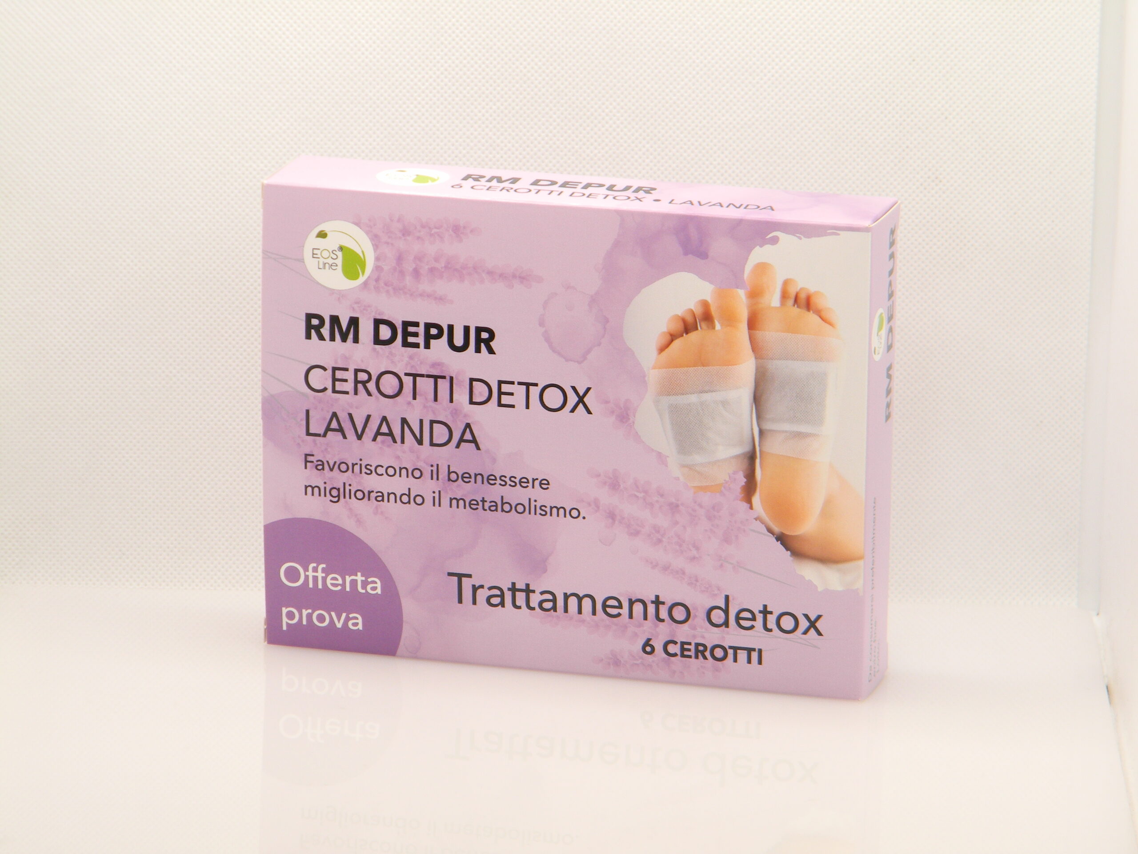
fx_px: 6016
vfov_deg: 8.1
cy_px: 427
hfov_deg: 10.8
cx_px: 569
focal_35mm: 183
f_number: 5.2
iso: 89
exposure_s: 1/30
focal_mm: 33.1
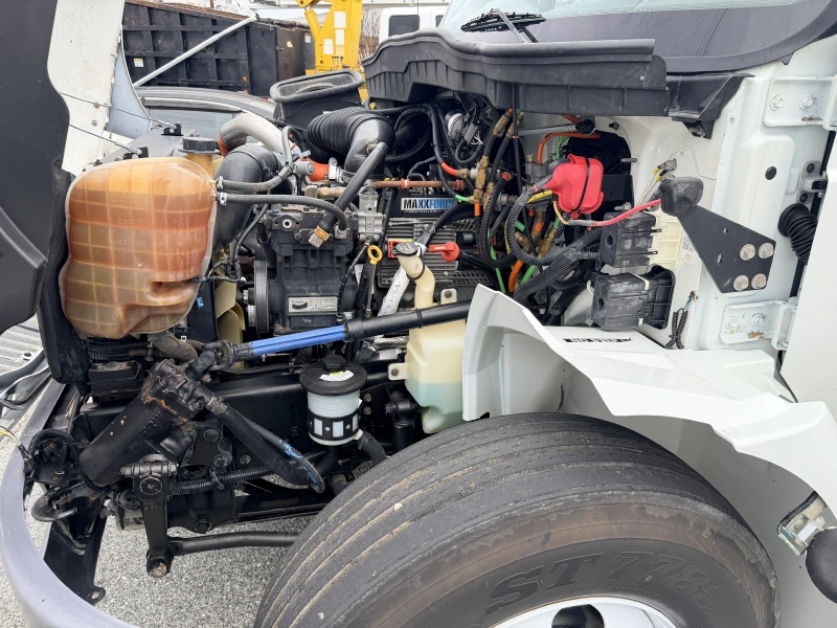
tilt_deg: -20.8
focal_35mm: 24
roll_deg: -1.6
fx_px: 580
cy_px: 314
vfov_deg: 56.8
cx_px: 418
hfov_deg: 71.6
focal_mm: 6.76
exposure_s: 1/285
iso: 80
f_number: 1.78
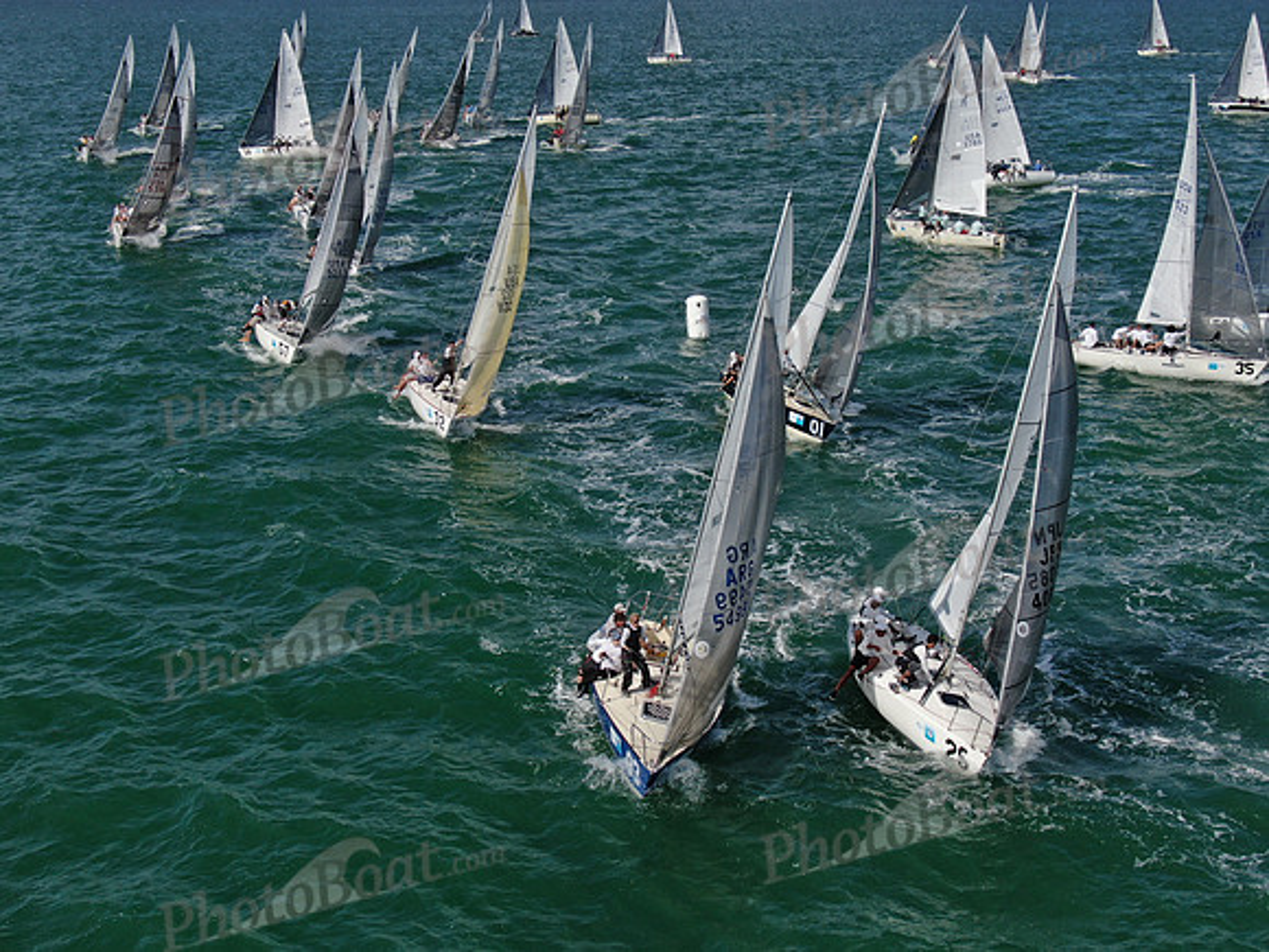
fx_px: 1760
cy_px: 476
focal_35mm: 48
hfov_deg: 39.7
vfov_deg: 30.3
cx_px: 634
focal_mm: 8.6
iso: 100
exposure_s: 1/1250
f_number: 3.8
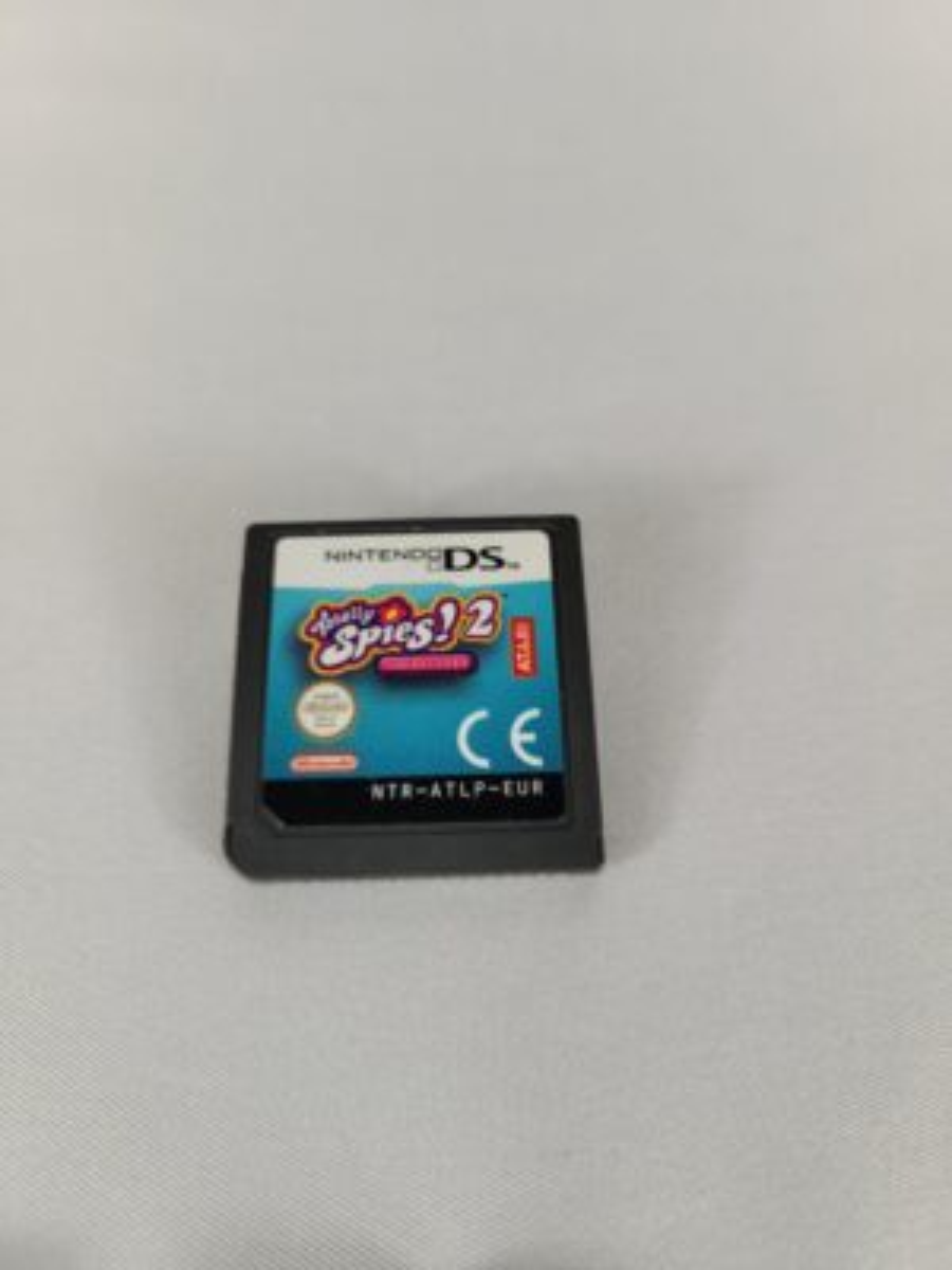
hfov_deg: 53.1
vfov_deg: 67.3
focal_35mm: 26
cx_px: 476
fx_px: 953
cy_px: 635
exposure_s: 1/147
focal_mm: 5.4
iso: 40
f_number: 1.8
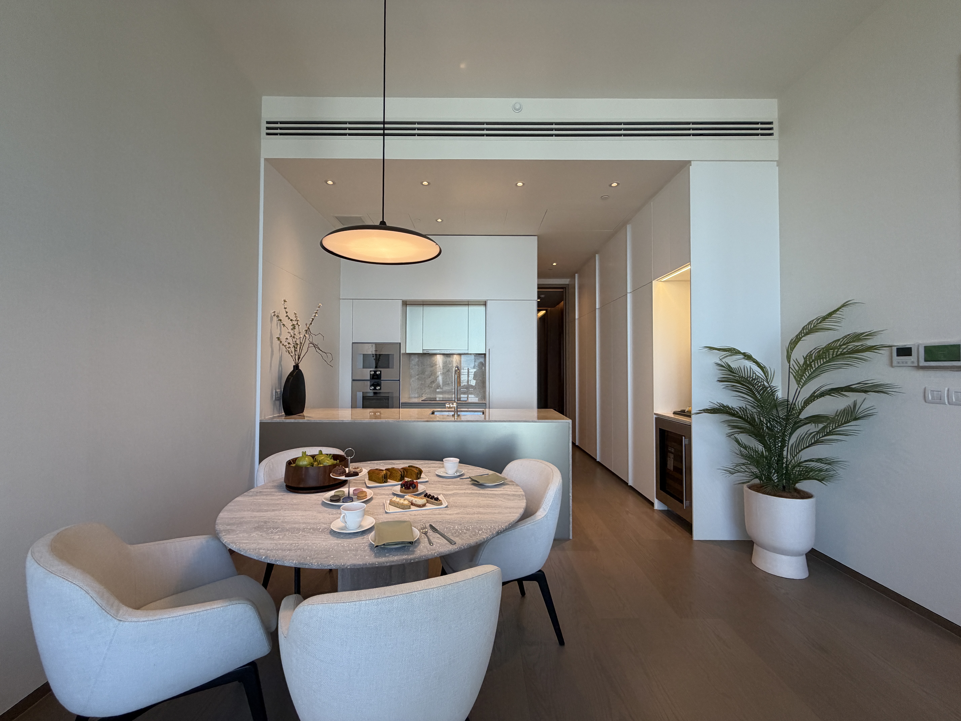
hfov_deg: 102.1
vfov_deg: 85.7
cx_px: 480
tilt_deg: +1.2
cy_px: 360
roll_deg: -0.3
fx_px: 389
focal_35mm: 14
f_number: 2.2
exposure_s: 1/121
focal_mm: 2.22
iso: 200
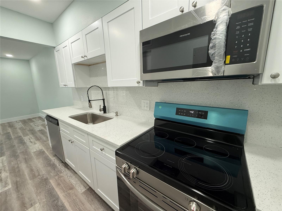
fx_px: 114
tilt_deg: -8.9
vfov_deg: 85.7
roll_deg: +1.5
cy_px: 106
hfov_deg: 102.1
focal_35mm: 14
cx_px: 141
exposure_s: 1/120
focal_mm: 2.22
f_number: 2.2
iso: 160
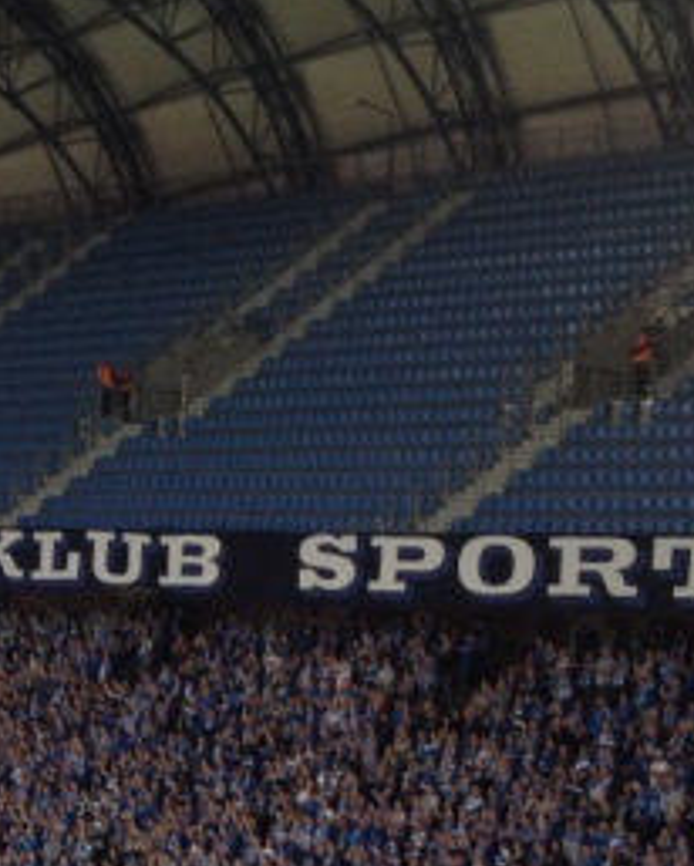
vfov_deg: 13.6
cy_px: 1169
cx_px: -115
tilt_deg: -12.9
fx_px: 3488
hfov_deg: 11.2
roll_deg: -1.0
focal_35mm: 136
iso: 50
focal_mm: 4.28
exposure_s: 1/20
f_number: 2.4
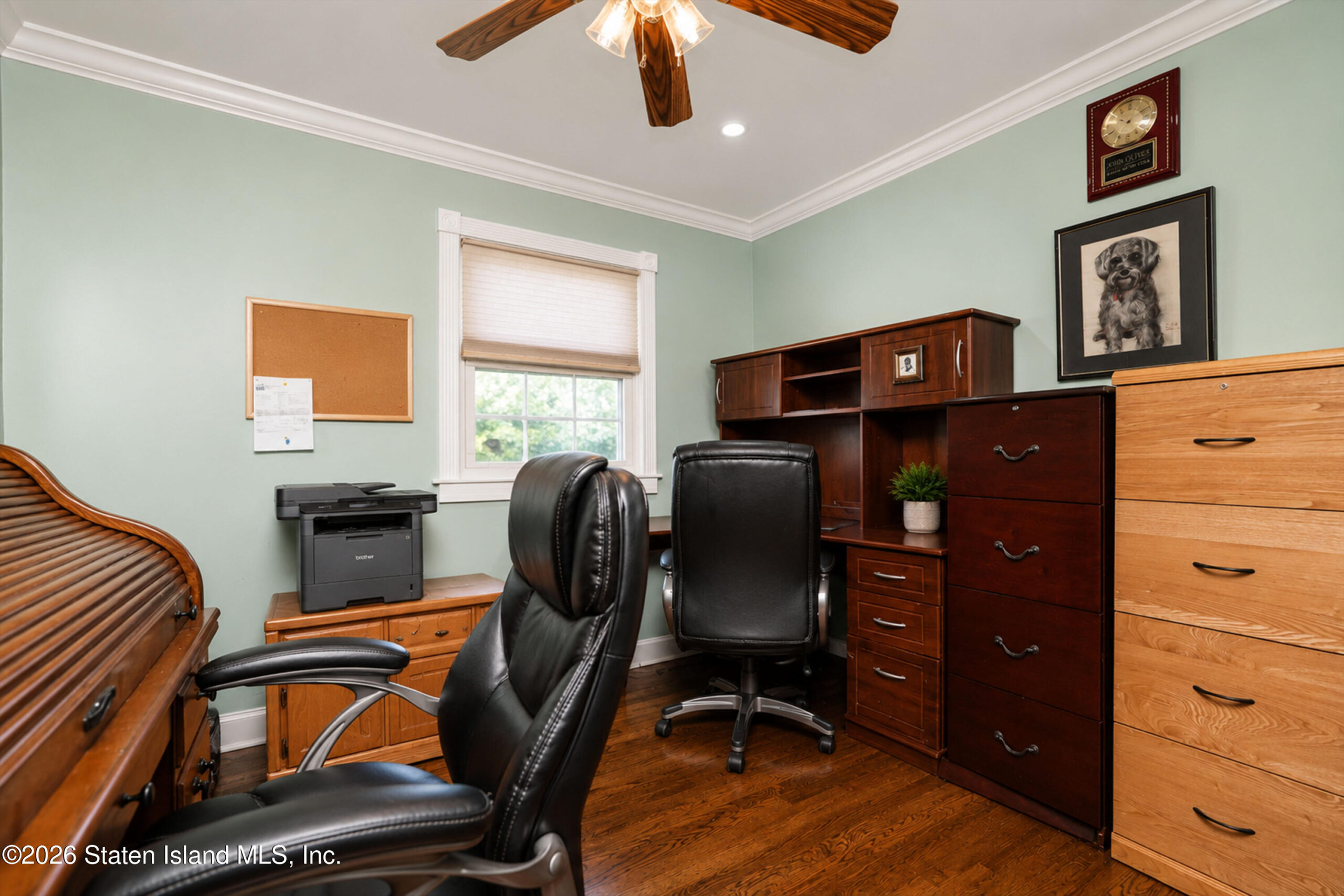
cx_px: 672
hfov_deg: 96.7
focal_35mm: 16
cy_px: 448
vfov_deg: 73.8
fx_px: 597
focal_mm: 16
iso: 64
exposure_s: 1/40
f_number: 4.5
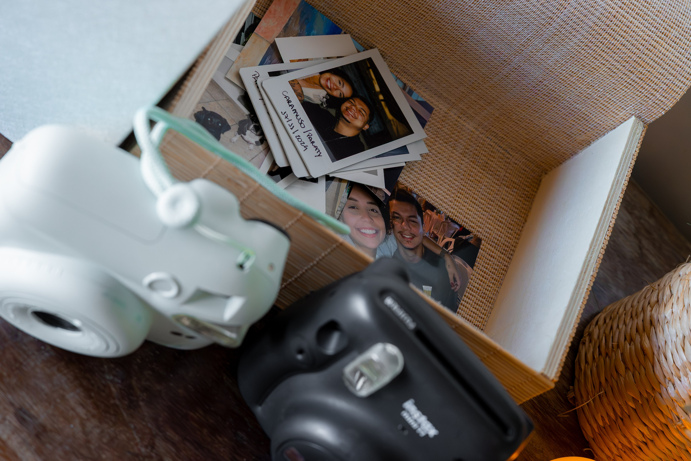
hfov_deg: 24.2
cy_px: 230
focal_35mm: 84
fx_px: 1612
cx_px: 346
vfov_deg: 16.3
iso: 2000
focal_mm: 56
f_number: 4.5
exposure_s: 1/200
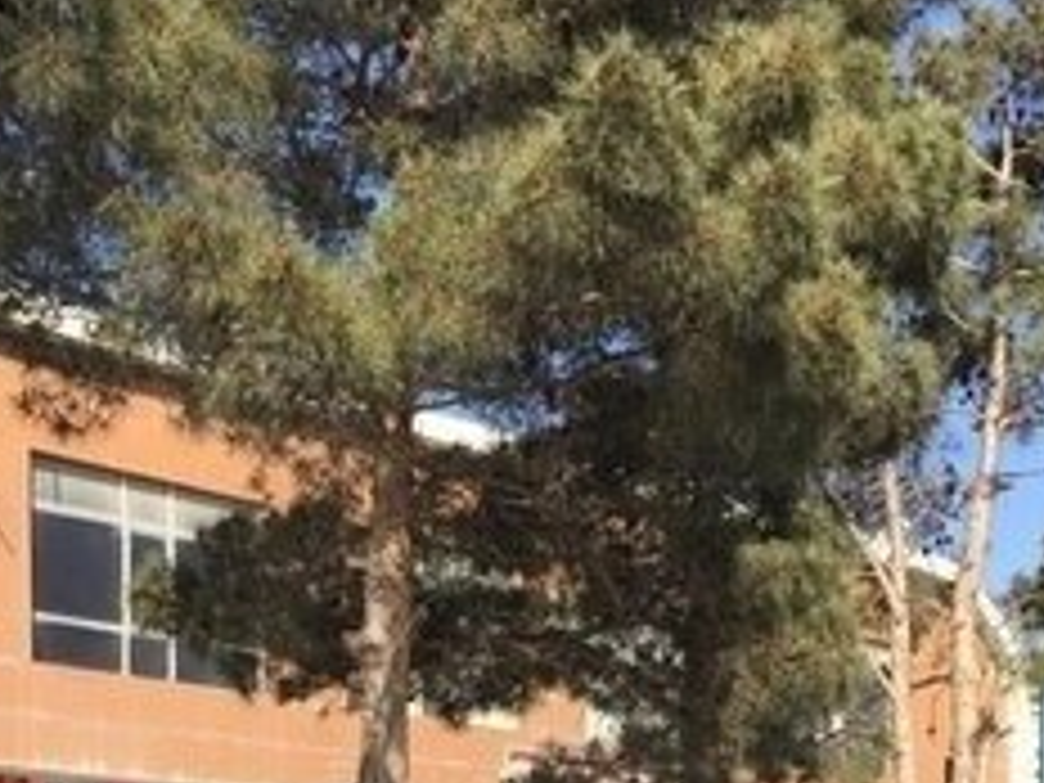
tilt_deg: -1.3
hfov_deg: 31.2
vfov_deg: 21.0
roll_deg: -0.8
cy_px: 1071
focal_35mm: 62
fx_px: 1870
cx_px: 549
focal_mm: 4.15
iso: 32
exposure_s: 1/879
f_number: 2.2
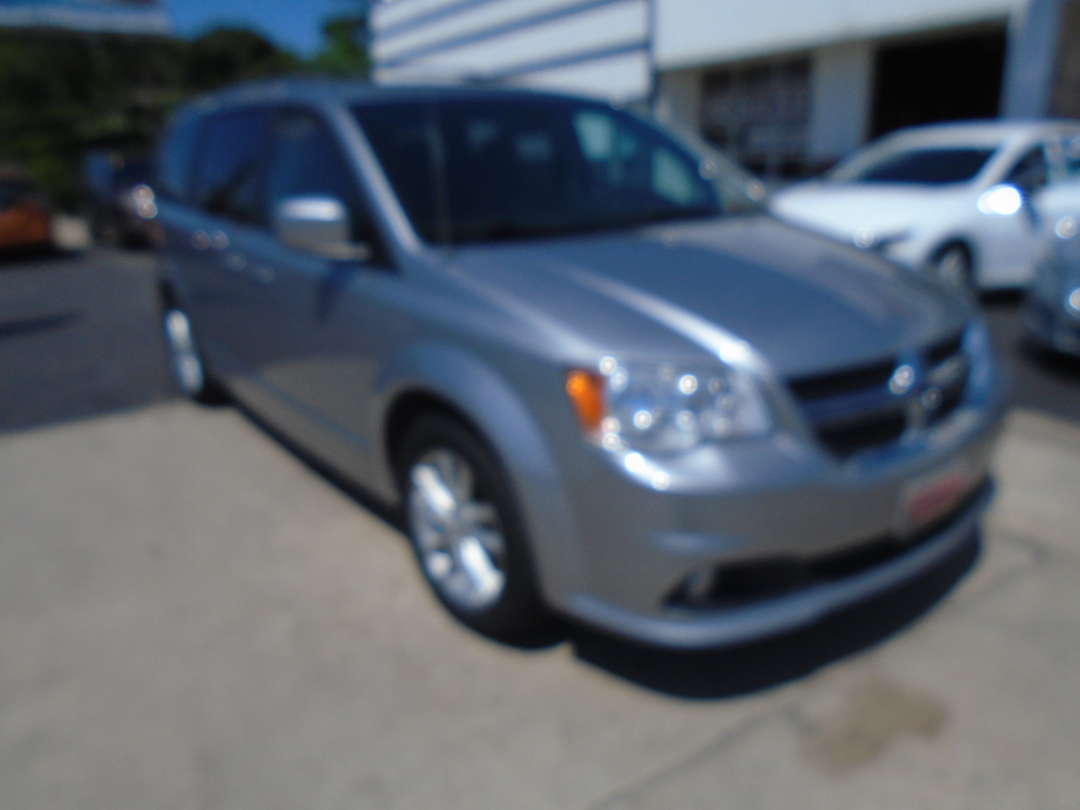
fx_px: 811
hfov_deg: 67.3
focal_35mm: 26
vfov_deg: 53.1
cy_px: 405
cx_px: 540
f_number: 8
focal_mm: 4.6
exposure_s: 1/500
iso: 100
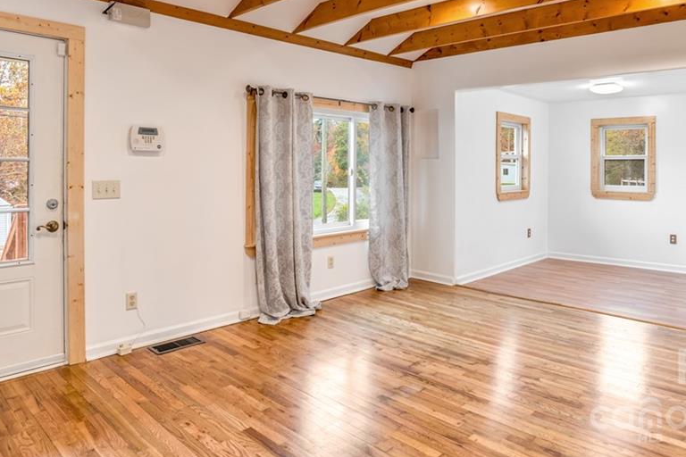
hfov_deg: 73.2
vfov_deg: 52.6
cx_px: 400
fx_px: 457
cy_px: 174
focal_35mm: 24
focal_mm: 18
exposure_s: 1/20
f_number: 11
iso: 160
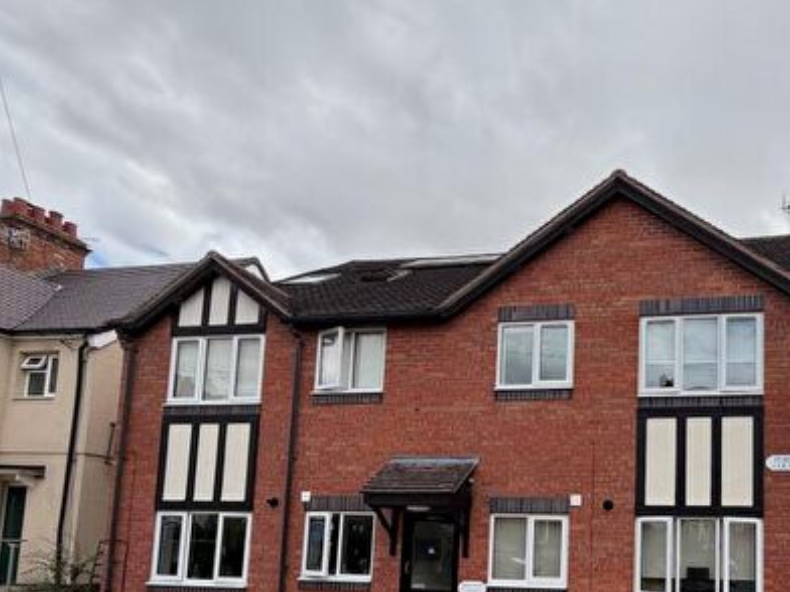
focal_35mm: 25
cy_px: 490
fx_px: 571
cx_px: 657
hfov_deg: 62.2
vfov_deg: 50.8
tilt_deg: +2.0
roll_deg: -0.8
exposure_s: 1/864
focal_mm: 2.22
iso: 32
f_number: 2.2
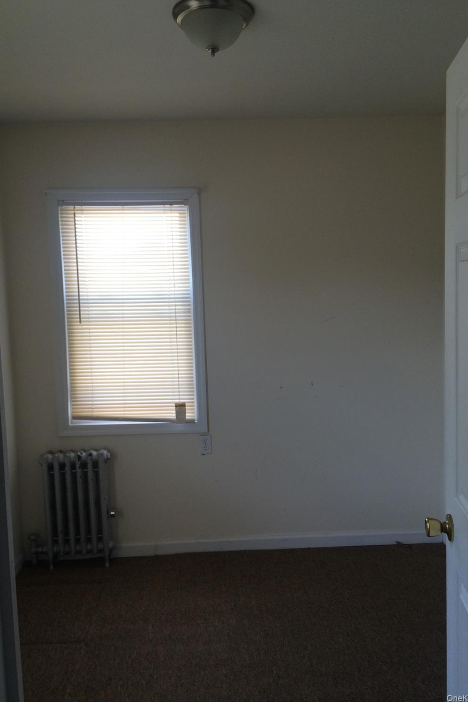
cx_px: 230
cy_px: 344
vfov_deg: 58.7
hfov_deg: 41.1
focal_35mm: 32
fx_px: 624
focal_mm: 4.12
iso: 50
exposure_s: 1/60
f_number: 2.2
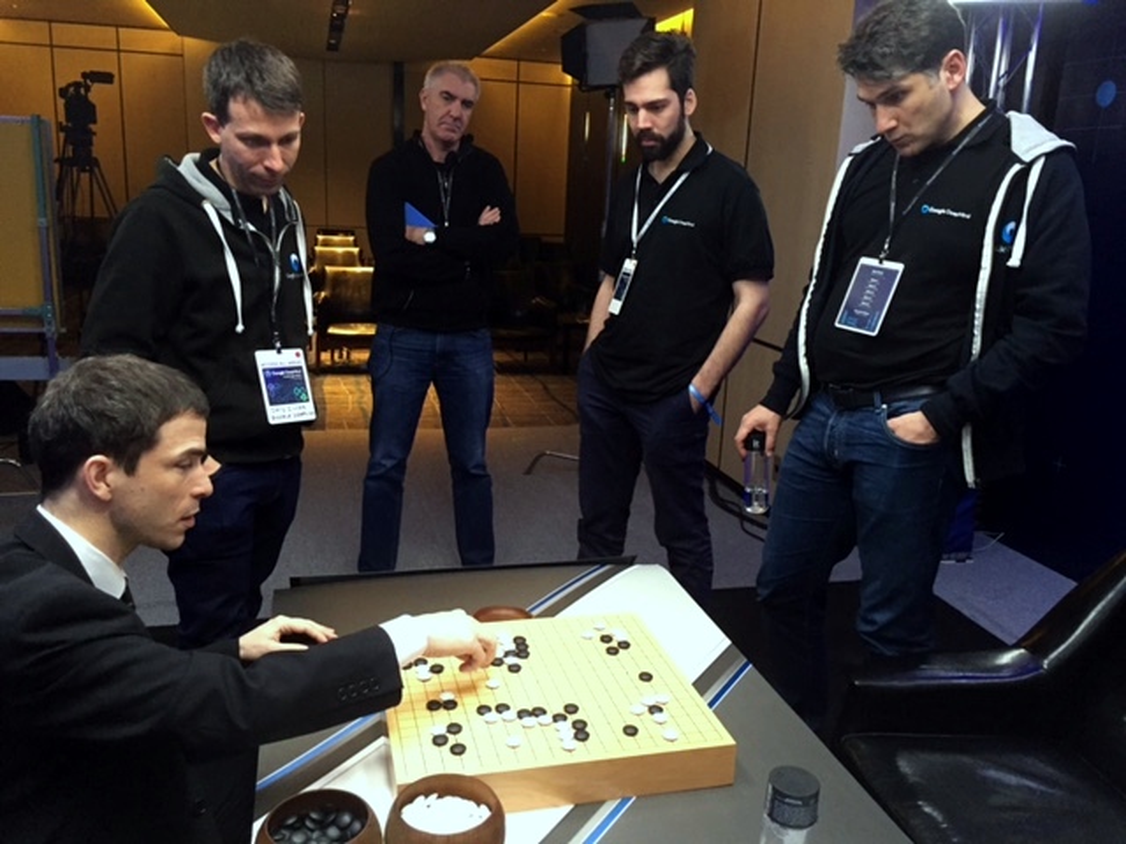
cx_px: 563
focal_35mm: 29
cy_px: 422
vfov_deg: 48.2
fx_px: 943
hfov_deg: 61.7
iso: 160
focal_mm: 4.15
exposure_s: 1/30
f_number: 2.2
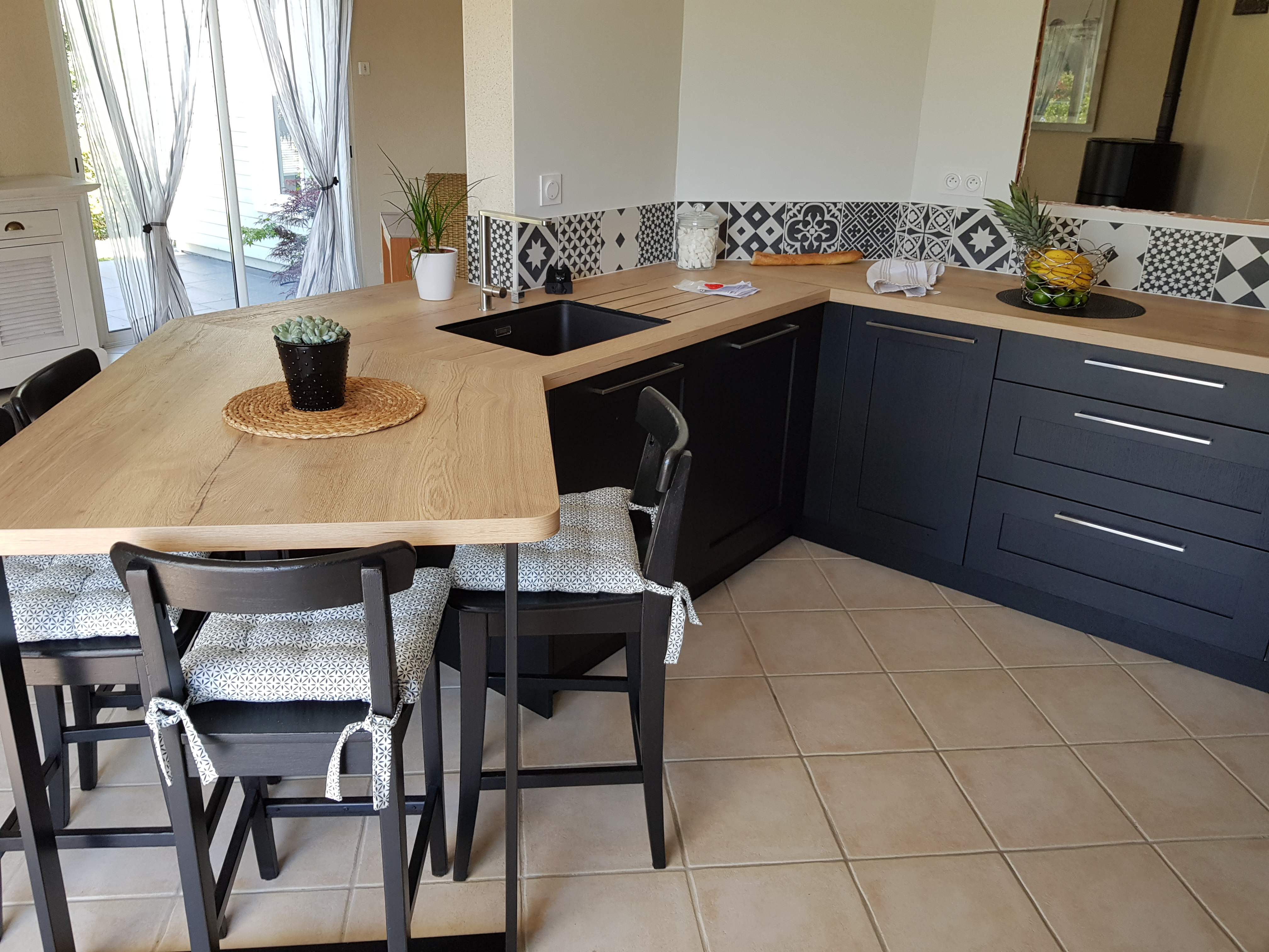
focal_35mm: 26
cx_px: 634
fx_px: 953
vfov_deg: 53.1
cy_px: 476
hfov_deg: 67.3
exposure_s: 1/100
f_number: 1.7
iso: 64
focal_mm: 4.2
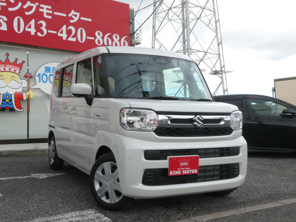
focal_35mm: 37
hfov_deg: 50.1
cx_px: 148
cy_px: 111
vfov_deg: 38.7
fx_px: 316
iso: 160
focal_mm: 6.7
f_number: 8
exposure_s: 1/80
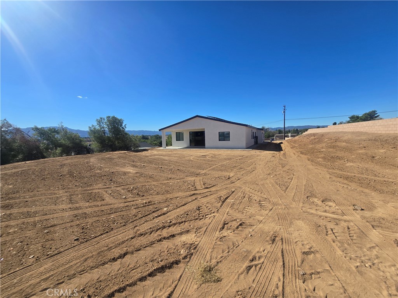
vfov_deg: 89.9
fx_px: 149
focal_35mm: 13
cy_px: 149
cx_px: 199
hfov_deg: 106.2
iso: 50
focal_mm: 2.2
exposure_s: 1/3474
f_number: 2.2
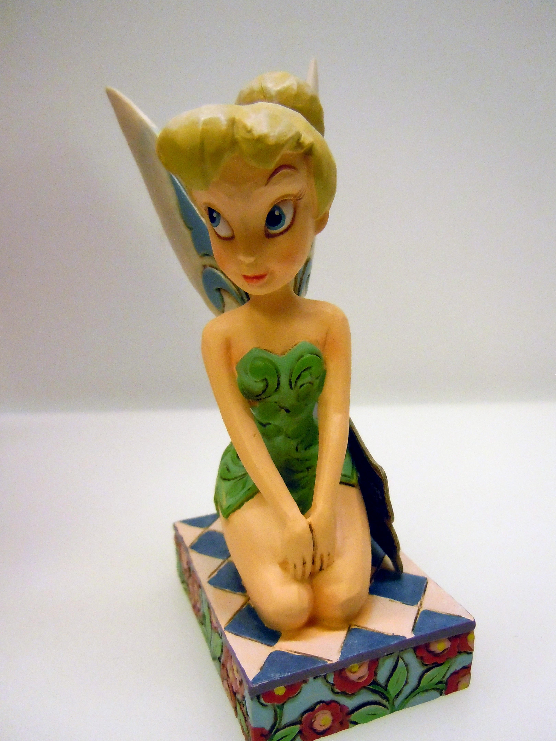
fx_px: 642
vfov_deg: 60.0
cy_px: 370
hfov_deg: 46.8
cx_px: 278
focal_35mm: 30
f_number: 3.5
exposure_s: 1/125
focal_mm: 5.4
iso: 800
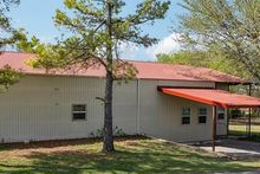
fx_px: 361
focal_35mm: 50
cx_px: 118
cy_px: 95
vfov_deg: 27.0
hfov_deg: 39.5
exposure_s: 1/1600
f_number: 2.8
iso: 110
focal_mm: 8.4
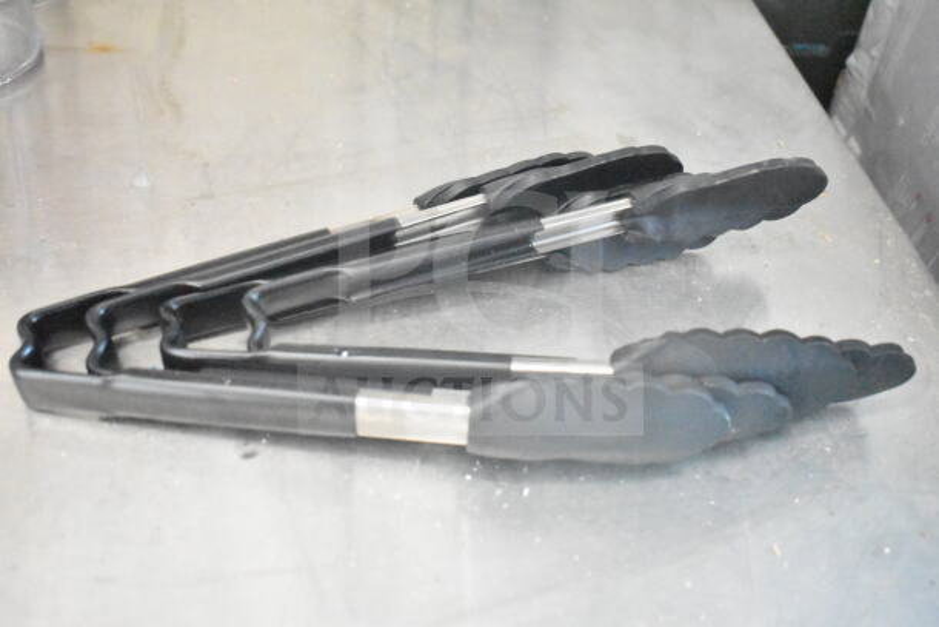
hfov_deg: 49.5
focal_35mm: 39
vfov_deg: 34.2
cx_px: 470
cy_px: 314
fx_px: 1017
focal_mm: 26
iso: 25600
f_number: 4
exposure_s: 1/25
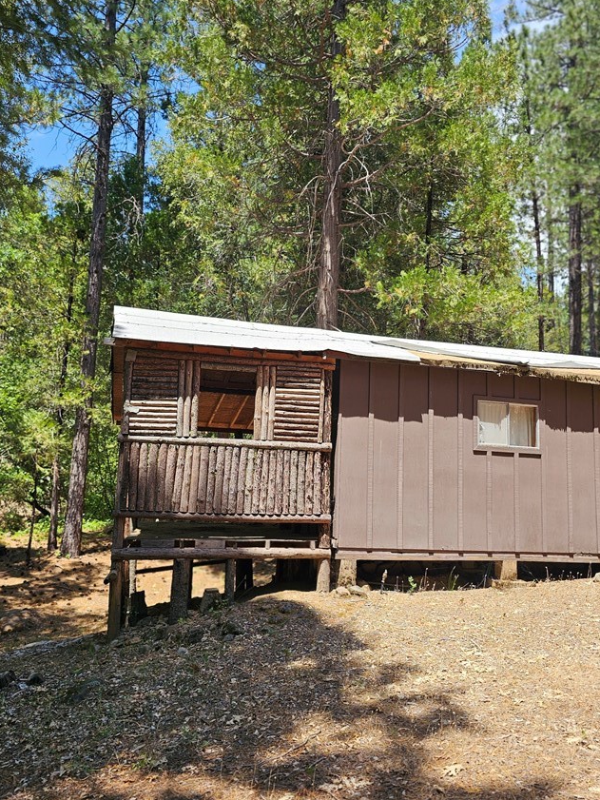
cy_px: 406
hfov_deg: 49.8
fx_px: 647
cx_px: 300
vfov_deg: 63.4
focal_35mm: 28
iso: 10
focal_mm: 6.3
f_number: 1.7
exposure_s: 1/317
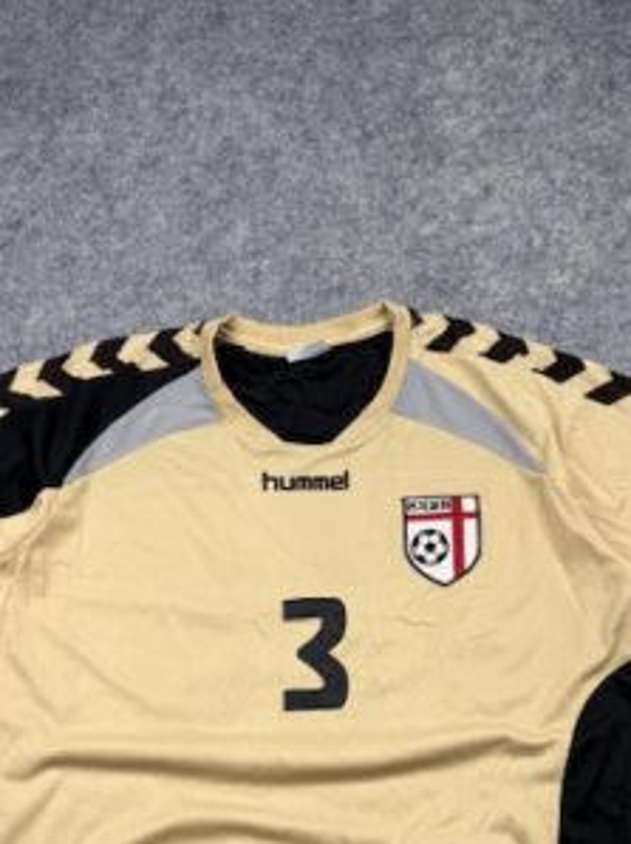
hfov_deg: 33.6
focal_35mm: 43
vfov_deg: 41.5
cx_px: 317
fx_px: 1047
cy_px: 707
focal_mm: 6.76
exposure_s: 1/201
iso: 64
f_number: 1.78
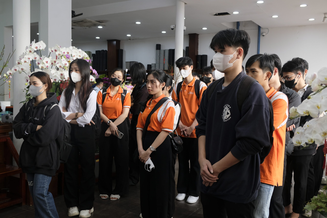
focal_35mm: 33
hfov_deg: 57.2
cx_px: 164
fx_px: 300
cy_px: 109
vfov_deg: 40.0
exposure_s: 1/100
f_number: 4
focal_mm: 22.3
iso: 400
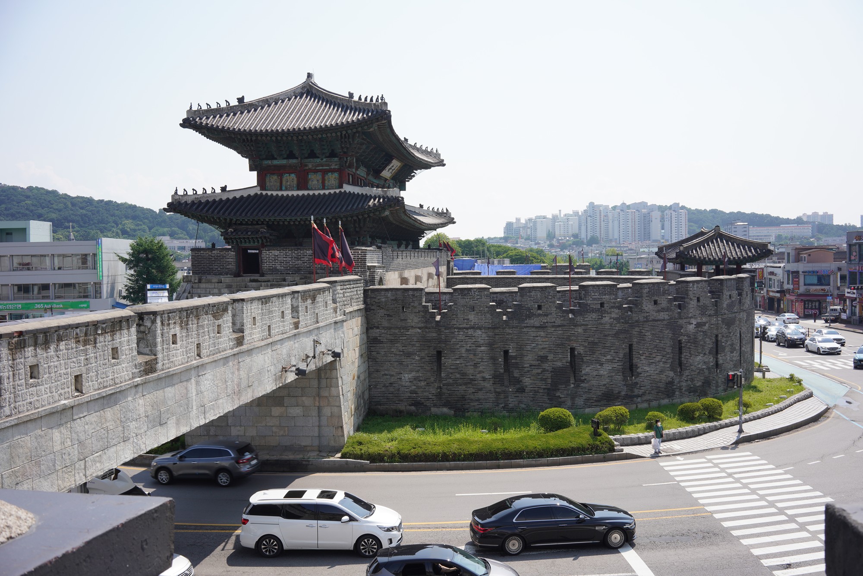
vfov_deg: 37.9
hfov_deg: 54.4
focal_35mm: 35
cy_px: 288
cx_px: 432
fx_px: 839
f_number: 14
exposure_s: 1/125
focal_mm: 35
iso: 200
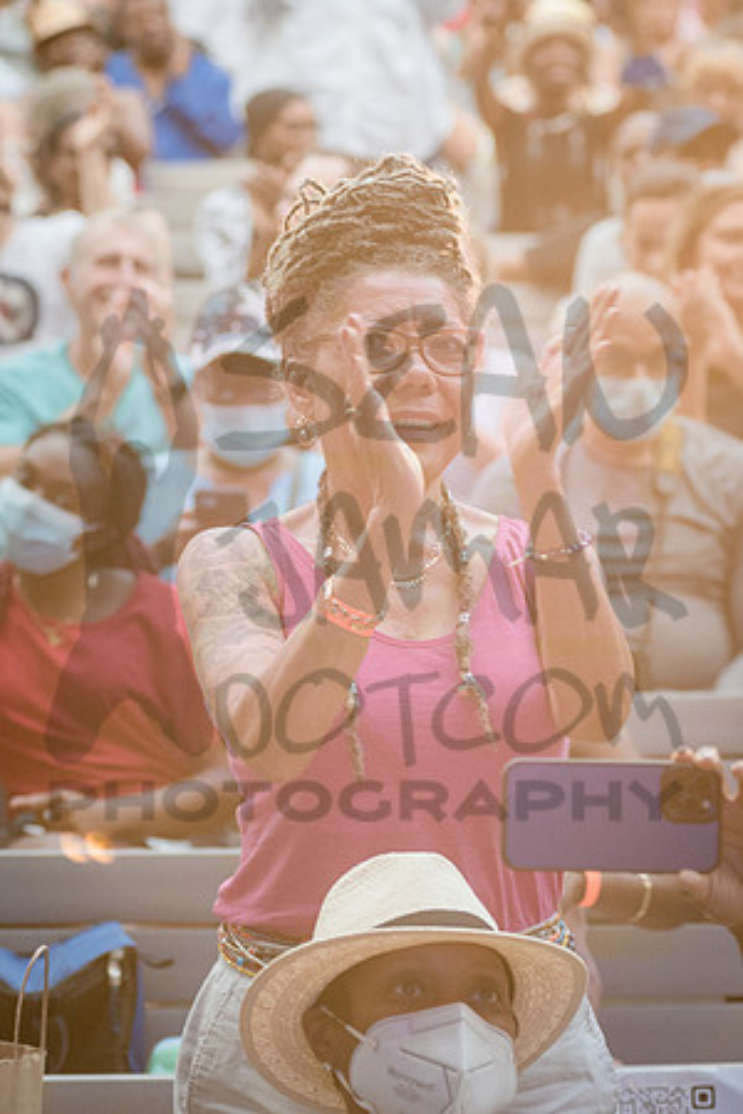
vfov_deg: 14.9
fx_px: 4270
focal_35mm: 138
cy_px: 557
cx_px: 448
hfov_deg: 9.9
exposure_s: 1/320
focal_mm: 92
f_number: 3.5
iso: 2000
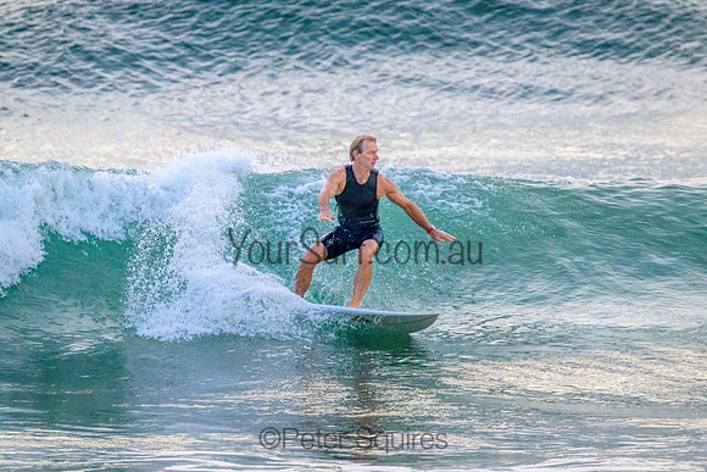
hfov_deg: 2.6
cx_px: 354
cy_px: 236
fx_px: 15714
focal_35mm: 800
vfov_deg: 1.7
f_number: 11
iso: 12800
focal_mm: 800
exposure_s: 1/2000
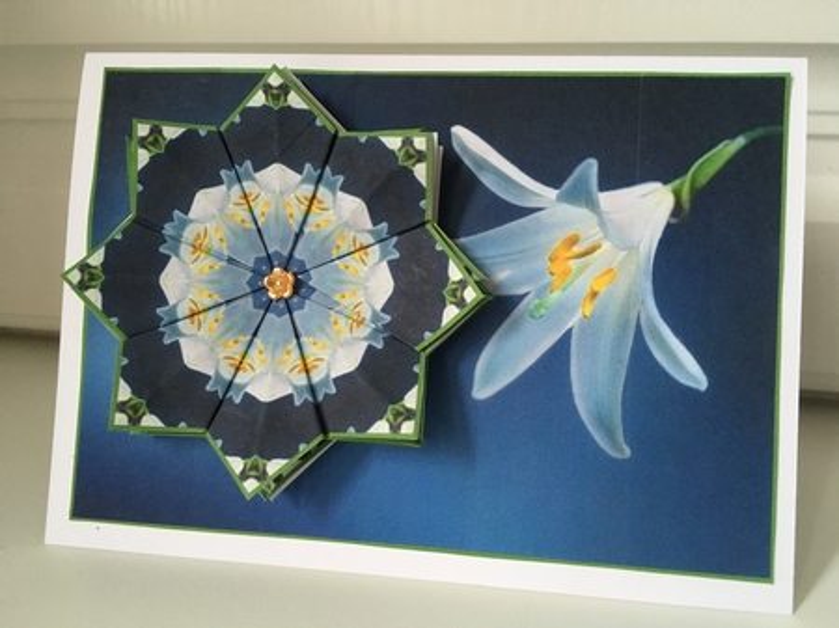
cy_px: 314
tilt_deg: -17.7
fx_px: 703
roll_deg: -0.6
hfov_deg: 61.7
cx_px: 420
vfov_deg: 48.2
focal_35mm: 29
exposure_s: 1/33
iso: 125
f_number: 2.2
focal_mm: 4.15
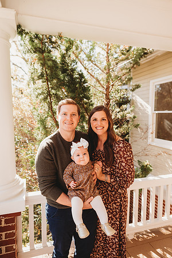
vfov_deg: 73.7
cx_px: 86
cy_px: 129
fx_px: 172
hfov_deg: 53.1
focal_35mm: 24
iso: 200
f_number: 2.8
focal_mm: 24
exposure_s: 1/320
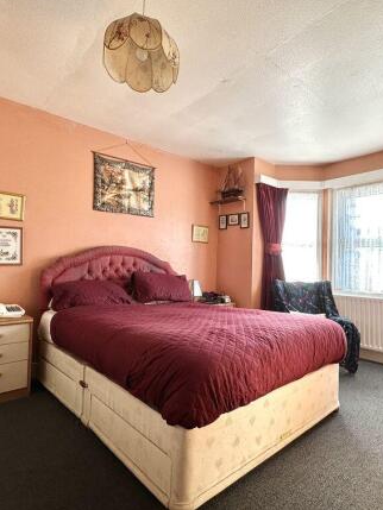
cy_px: 251
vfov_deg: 84.6
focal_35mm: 19
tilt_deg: +1.2
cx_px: 231
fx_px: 280
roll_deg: +0.4
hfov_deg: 68.0
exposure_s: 1/99
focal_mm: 2.22
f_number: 2.2
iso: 64
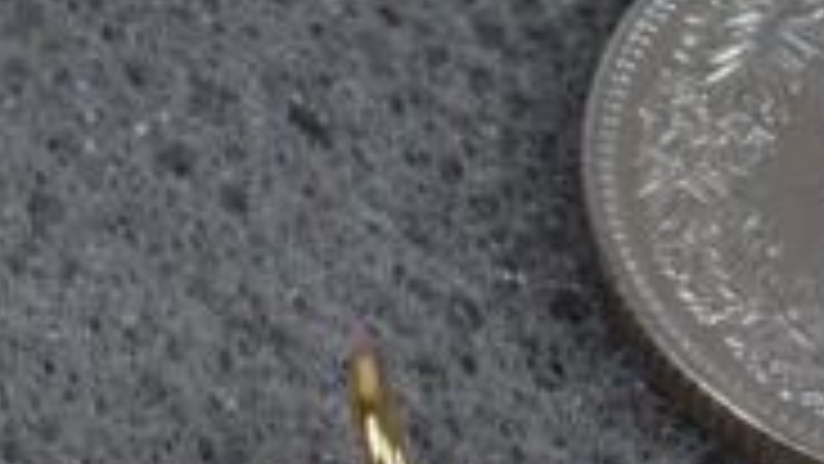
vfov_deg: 4.3
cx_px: -63
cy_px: 856
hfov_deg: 7.6
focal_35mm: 283
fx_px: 6178
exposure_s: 1/15
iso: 640
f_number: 20
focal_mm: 55
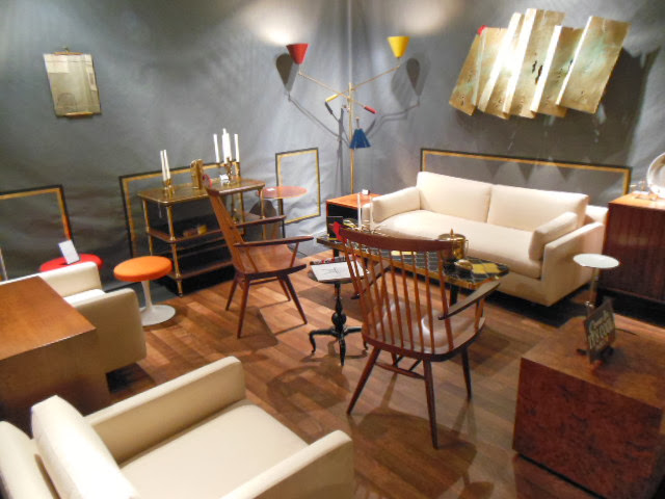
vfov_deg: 54.9
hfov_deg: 69.4
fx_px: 480
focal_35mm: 25
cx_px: 332
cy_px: 250
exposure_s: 1/20
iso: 800
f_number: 3.2
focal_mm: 4.5
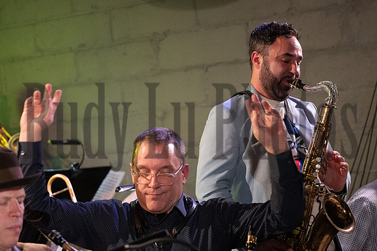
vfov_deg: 13.0
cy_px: 126
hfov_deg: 19.5
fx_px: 1100
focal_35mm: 105
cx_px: 188
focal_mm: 70
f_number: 2.8
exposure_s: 1/250
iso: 5000
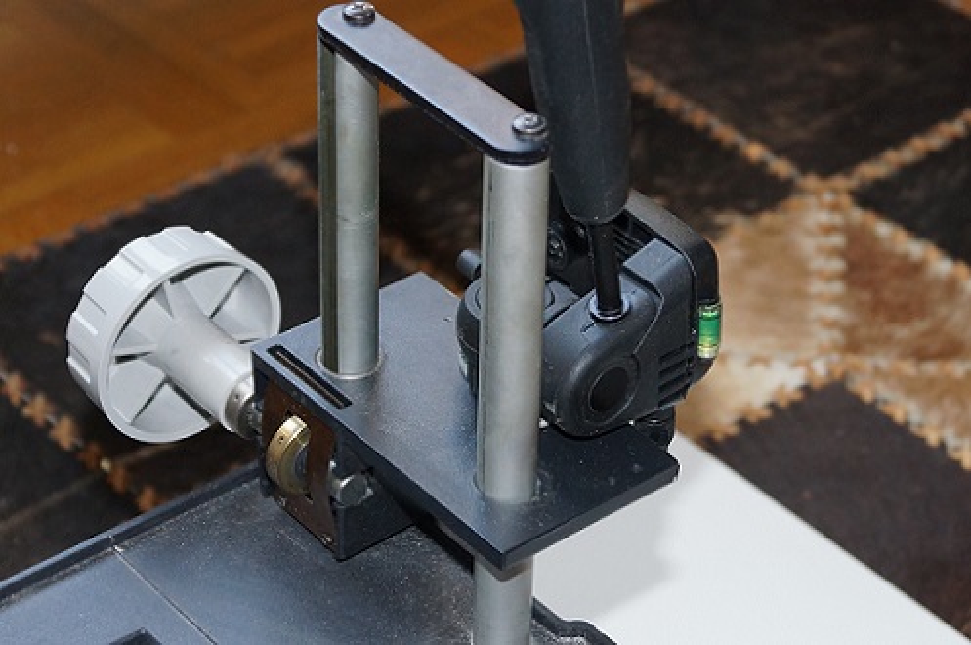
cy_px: 322
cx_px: 486
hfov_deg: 22.6
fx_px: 2424
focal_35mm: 90
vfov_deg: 15.1
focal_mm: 30
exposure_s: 1/160
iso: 400
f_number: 4.5
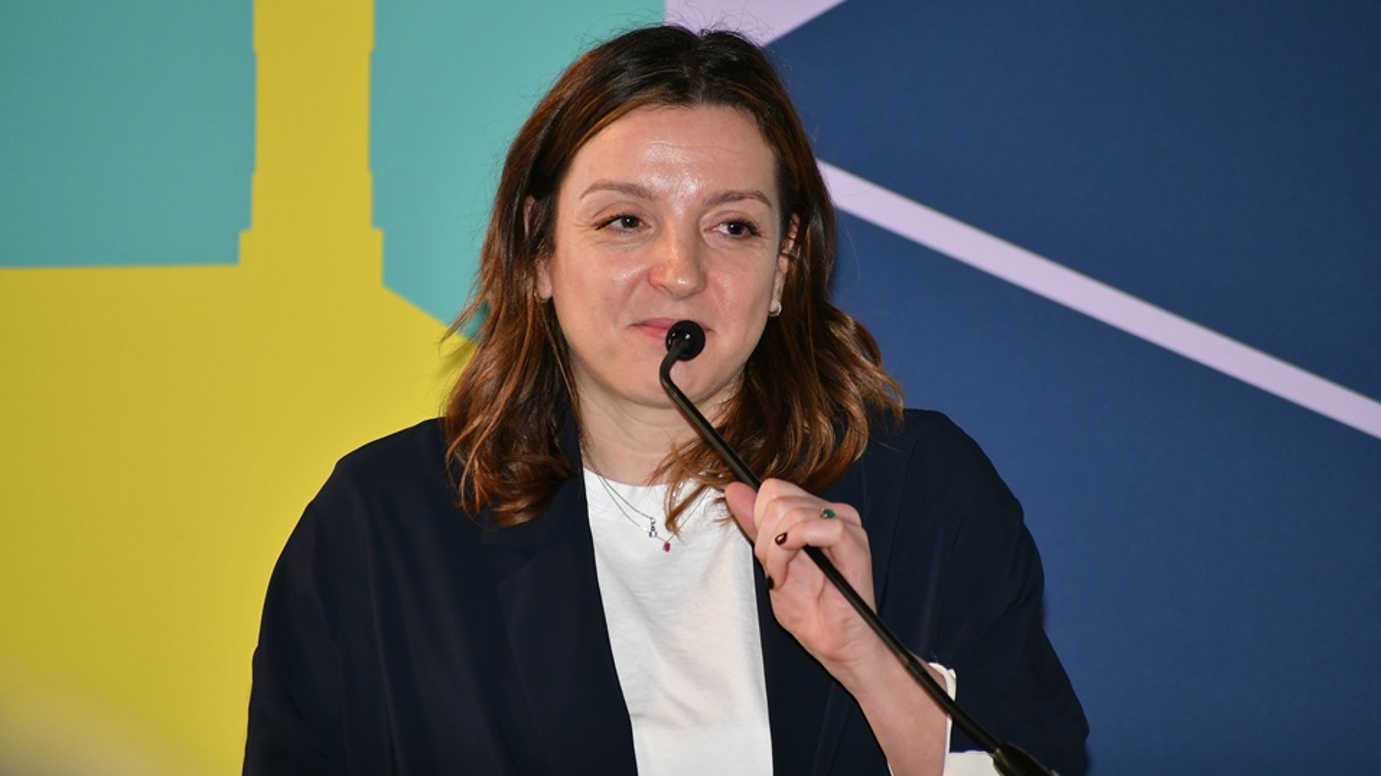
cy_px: 359
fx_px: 15012
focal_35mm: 410
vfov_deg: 3.0
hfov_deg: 5.3
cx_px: 690
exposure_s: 1/200
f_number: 6
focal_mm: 260
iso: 1000
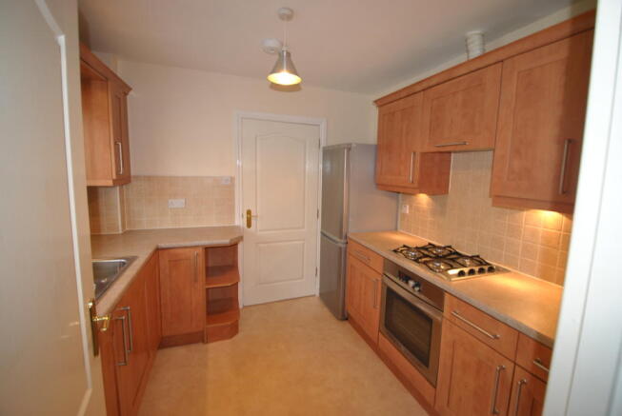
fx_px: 259
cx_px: 311
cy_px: 208
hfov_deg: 100.3
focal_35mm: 15
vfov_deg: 77.5
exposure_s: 1/15
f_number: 3.5
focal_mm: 10
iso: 200
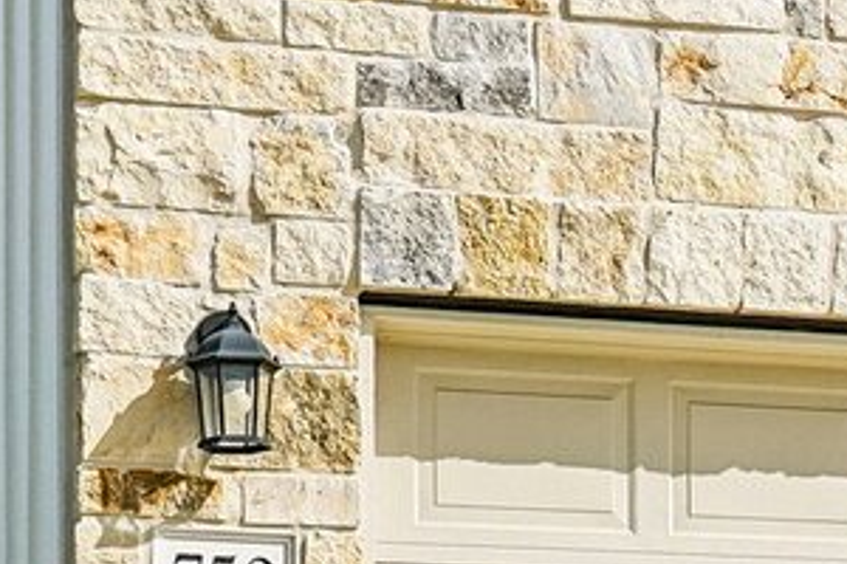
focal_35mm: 189
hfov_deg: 10.4
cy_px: 367
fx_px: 4446
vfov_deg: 7.3
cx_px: 1414
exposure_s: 1/1000
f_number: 8
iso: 200
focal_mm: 35
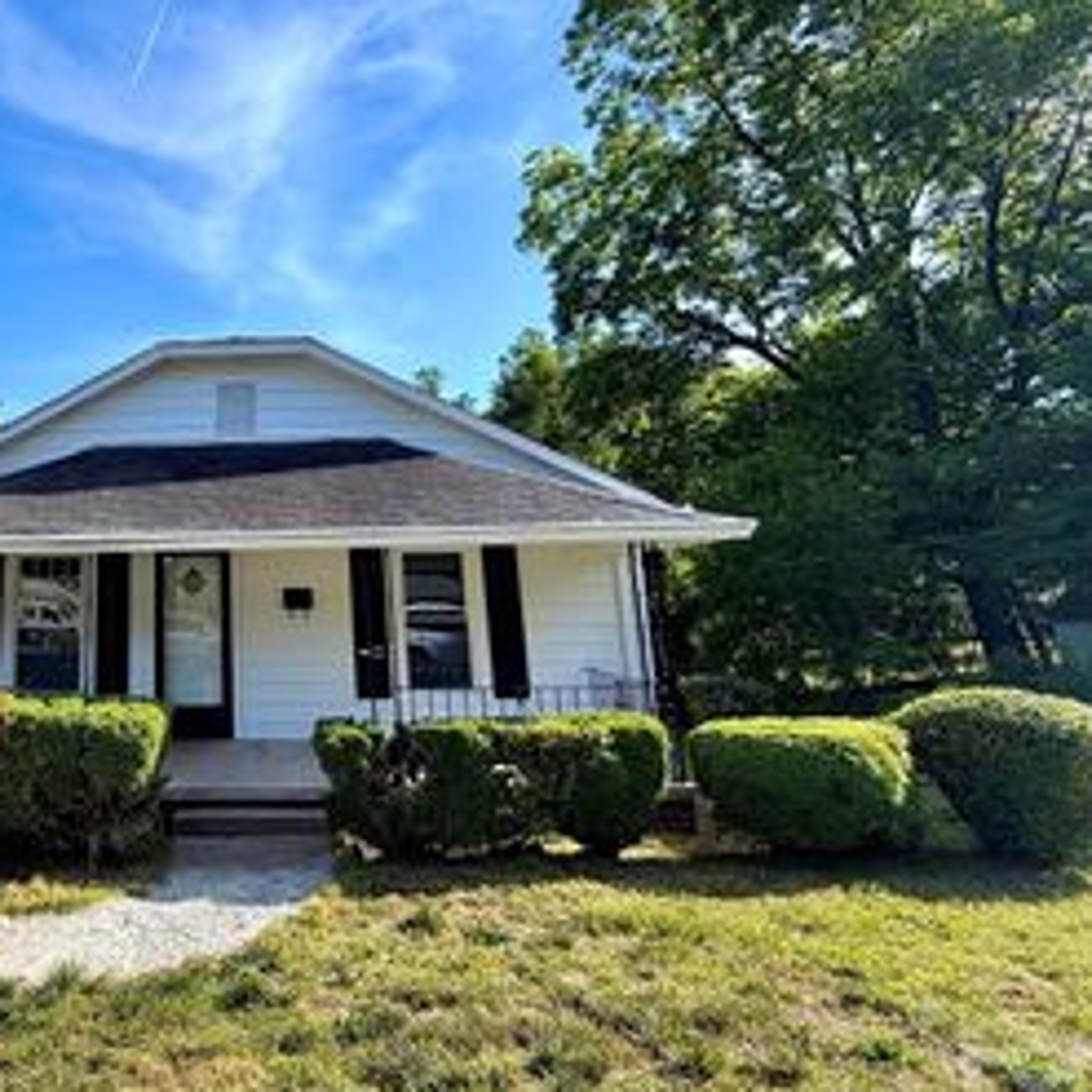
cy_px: 400
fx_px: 892
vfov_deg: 61.9
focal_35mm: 25
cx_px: 199
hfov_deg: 57.6
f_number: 2.2
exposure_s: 1/770
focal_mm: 2.22
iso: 32
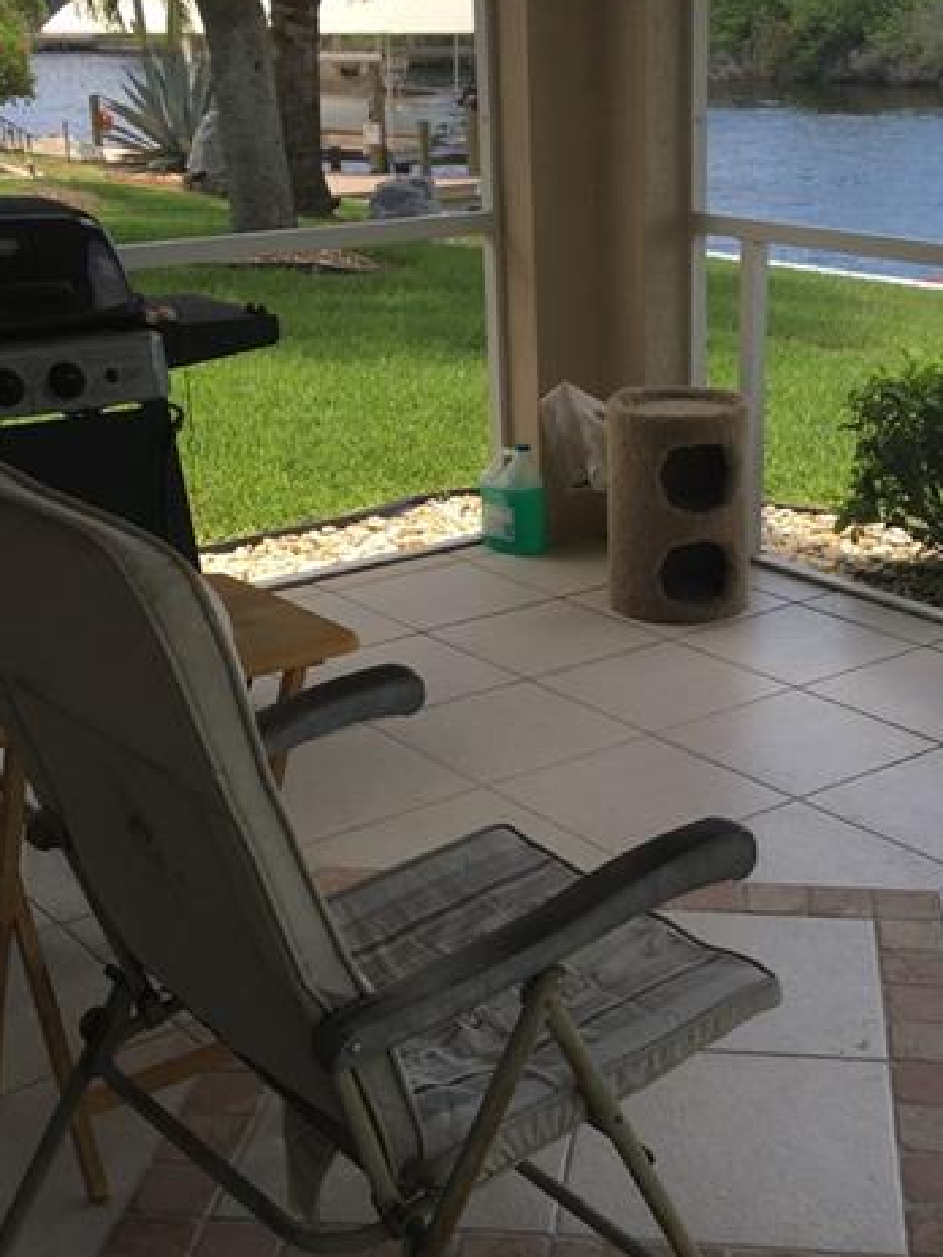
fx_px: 1743
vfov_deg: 39.6
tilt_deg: -20.4
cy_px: 704
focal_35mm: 48
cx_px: 602
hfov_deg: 30.1
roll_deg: +0.2
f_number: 2.2
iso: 25
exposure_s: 1/354
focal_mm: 4.15
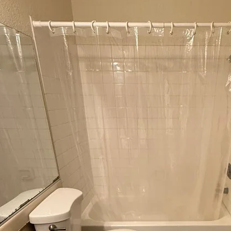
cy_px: 199
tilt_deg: -23.7
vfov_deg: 49.4
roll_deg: -0.1
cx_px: 164
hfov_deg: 52.4
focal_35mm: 30
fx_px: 226
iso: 320
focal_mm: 2.22
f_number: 2.2
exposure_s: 1/120
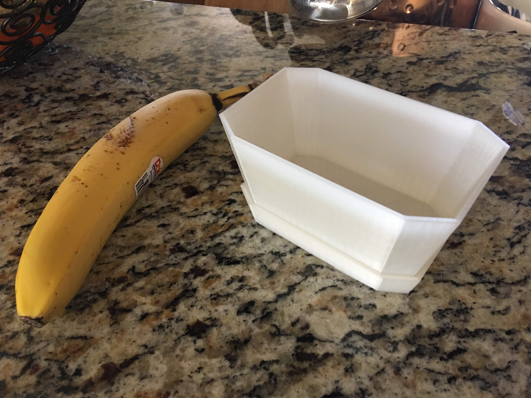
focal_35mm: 29
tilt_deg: -46.0
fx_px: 445
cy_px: 199
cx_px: 266
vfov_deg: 48.2
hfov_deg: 61.7
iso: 64
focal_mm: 4.15
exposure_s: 1/15
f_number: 2.2
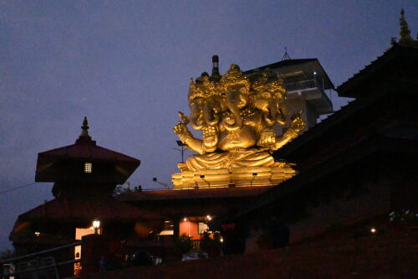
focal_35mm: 49
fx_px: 566
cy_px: 140
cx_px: 209
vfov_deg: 27.6
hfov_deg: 40.5
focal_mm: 32.5
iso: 51200
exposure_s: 1/1600
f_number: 5
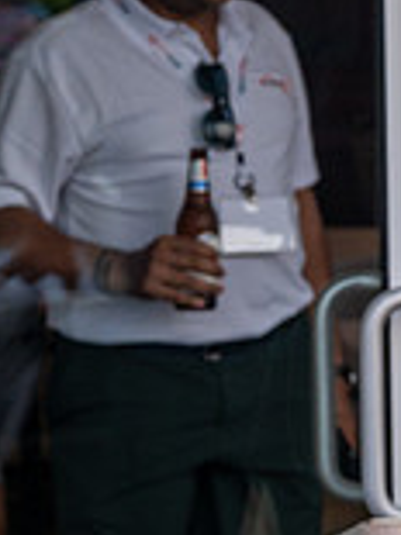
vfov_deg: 10.5
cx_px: 958
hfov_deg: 7.4
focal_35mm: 187
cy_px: 45
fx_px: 2892
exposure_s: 1/640
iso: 500
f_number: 4
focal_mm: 52
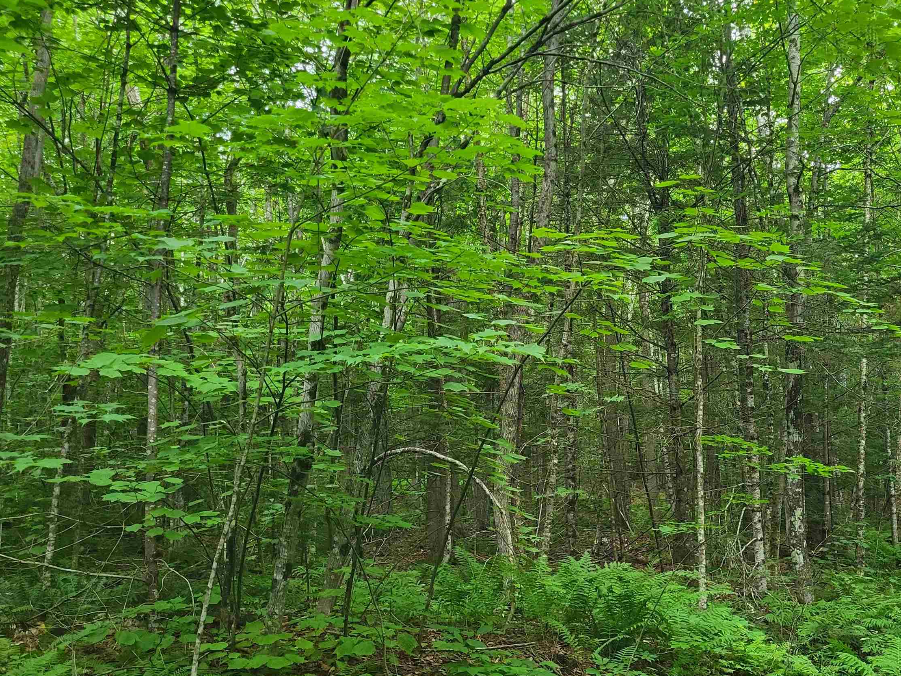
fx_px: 937
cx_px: 603
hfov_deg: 50.4
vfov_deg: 39.6
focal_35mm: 36
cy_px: 375
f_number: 1.8
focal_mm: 5.4
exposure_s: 1/120
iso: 320
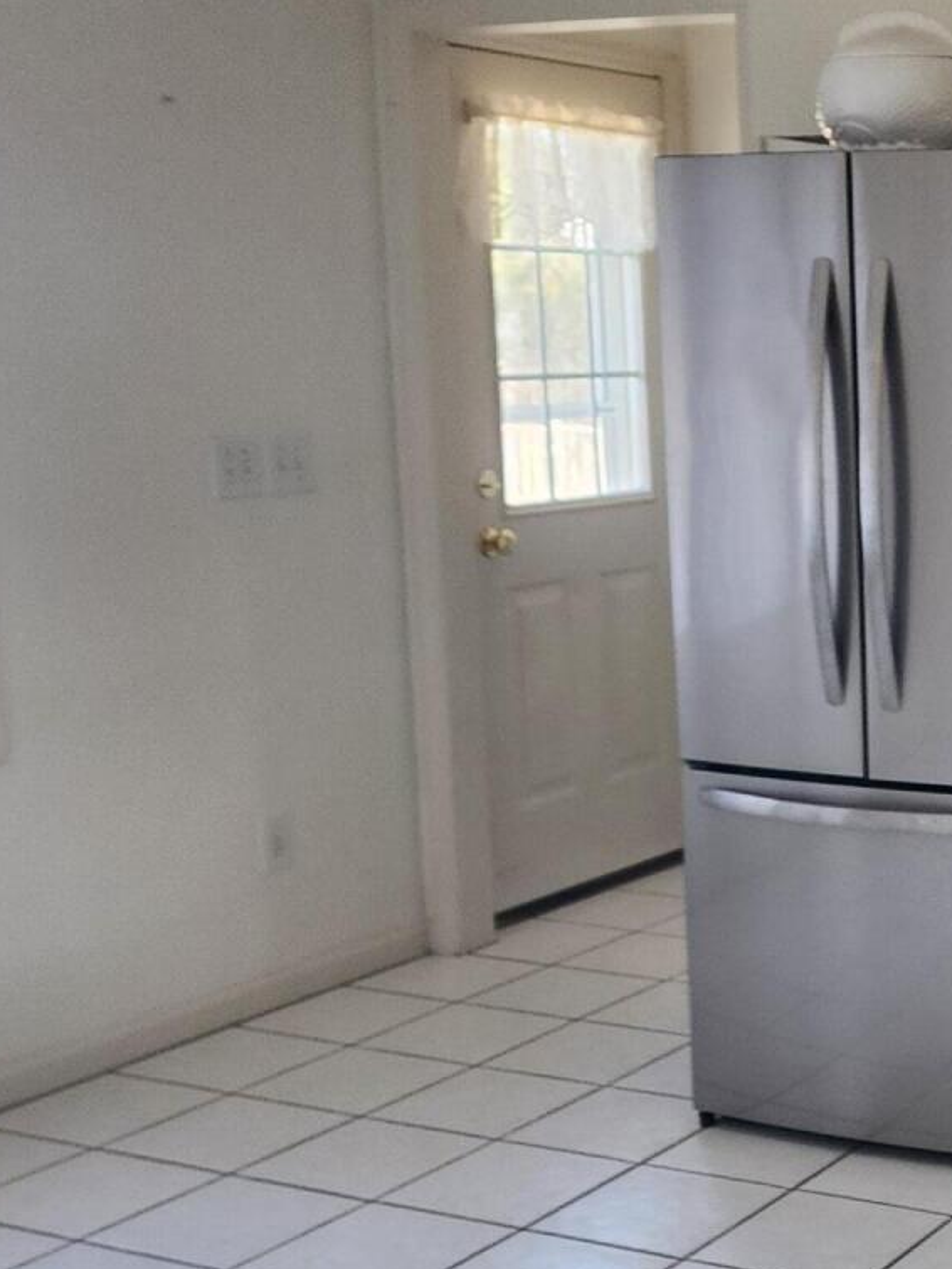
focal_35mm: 61
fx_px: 2236
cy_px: 727
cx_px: 1135
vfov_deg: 31.6
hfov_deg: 22.2
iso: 200
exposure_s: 1/120
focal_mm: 6.4
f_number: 1.8
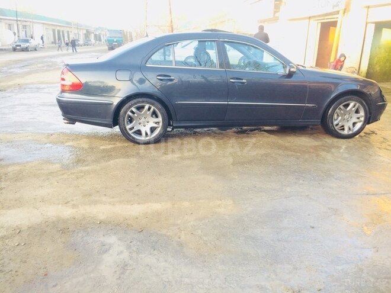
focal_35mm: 29
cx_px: 196
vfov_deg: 48.2
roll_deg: -3.6
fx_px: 328
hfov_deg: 61.7
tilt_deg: -18.6
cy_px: 146
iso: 50
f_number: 2.2
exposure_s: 1/50
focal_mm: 4.15
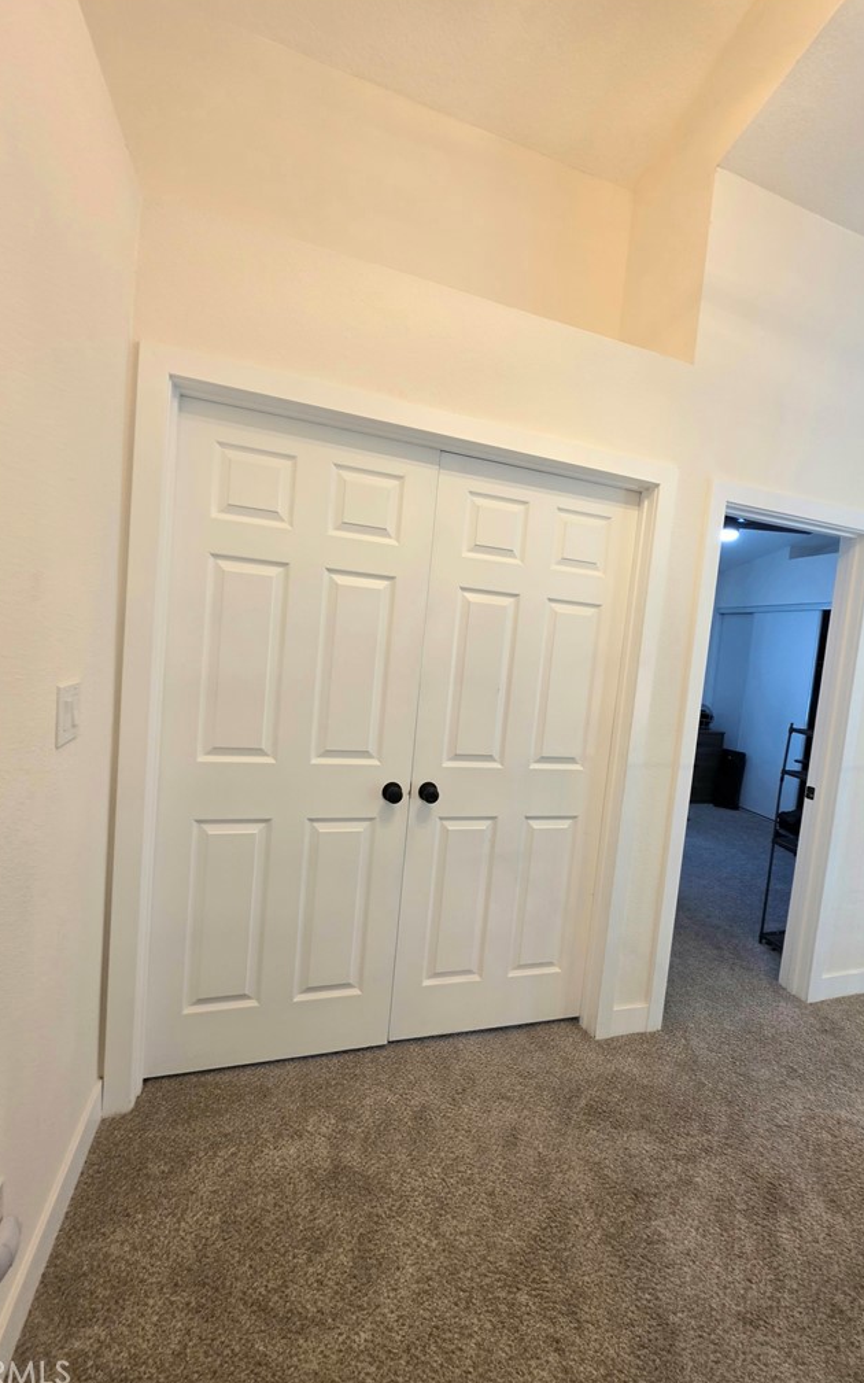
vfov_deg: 105.3
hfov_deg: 78.4
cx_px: 473
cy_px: 690
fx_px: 527
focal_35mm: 14
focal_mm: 2.2
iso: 160
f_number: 1.9
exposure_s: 1/120
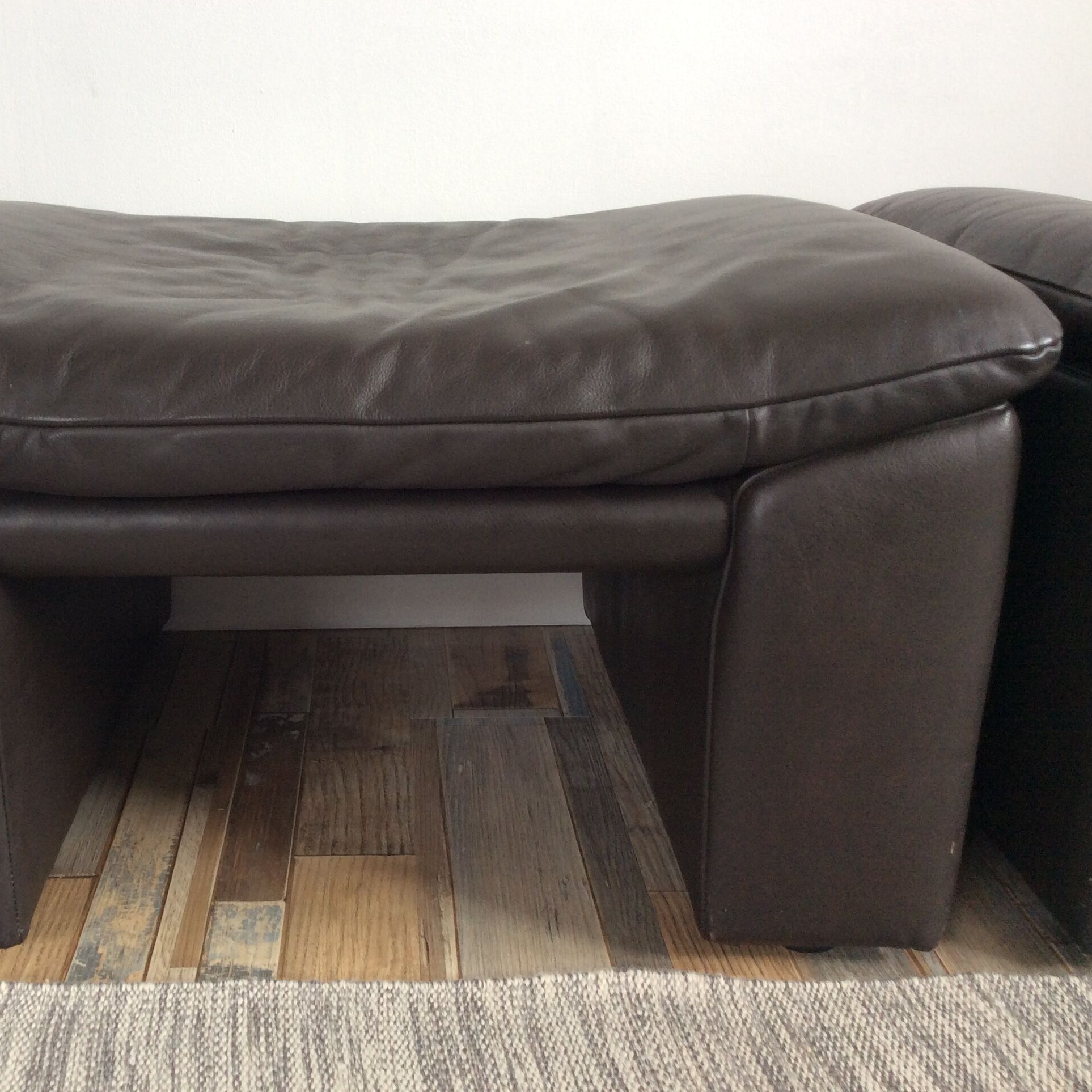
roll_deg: +1.8
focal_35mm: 38
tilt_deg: -17.7
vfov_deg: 43.9
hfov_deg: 43.3
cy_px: 544
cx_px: 369
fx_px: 1356
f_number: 2.4
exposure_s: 1/24
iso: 50
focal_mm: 3.3
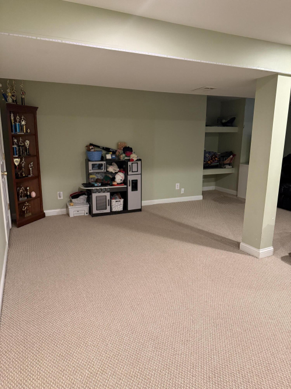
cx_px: 146
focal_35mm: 24
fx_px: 269
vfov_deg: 71.6
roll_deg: -0.3
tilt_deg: -11.4
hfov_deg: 56.8
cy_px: 194
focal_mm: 6.76
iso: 640
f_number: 1.78
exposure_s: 1/60
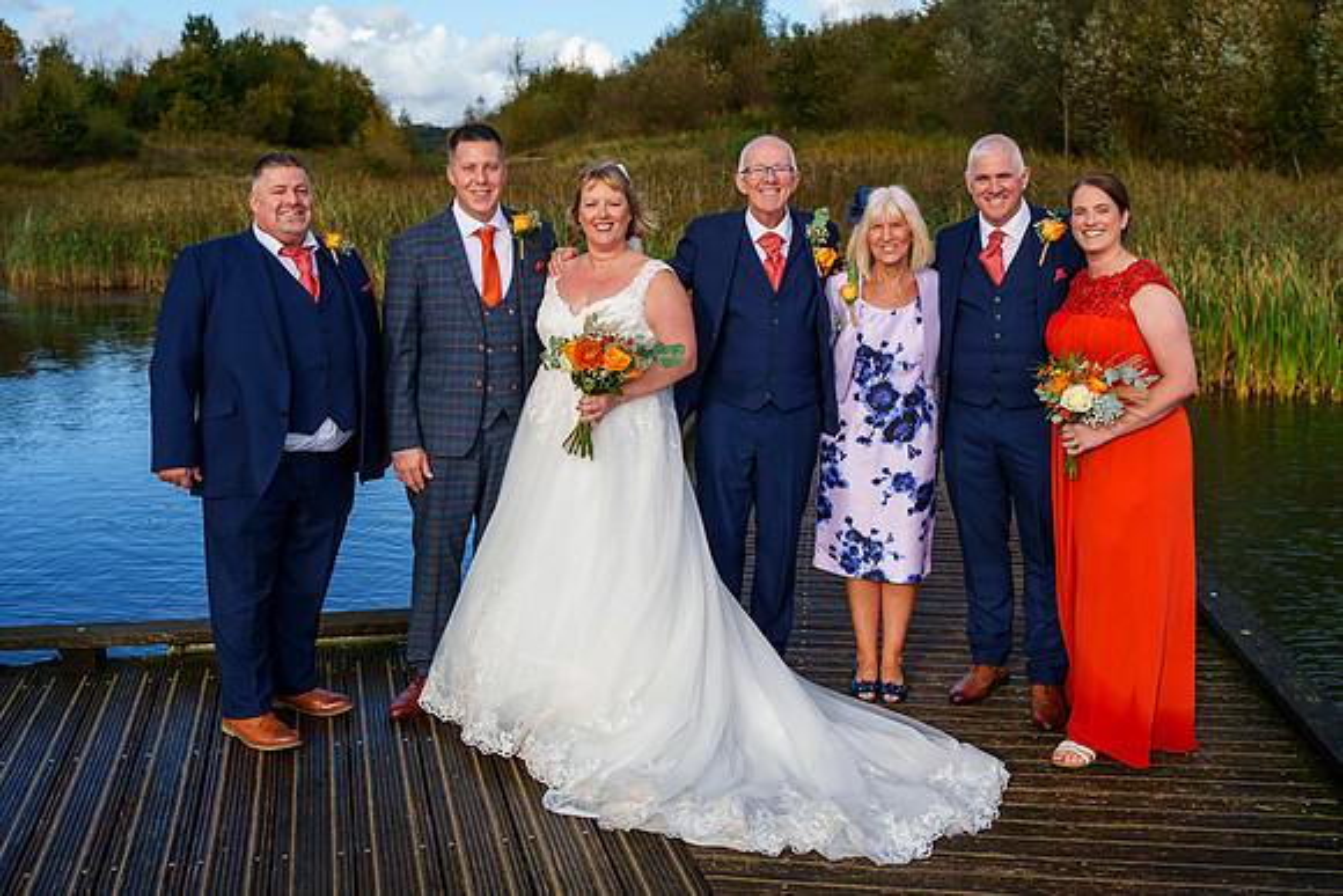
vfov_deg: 34.3
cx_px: 603
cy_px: 340
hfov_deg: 49.8
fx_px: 1443
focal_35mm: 39
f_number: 3.2
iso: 400
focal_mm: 30
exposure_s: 1/5000
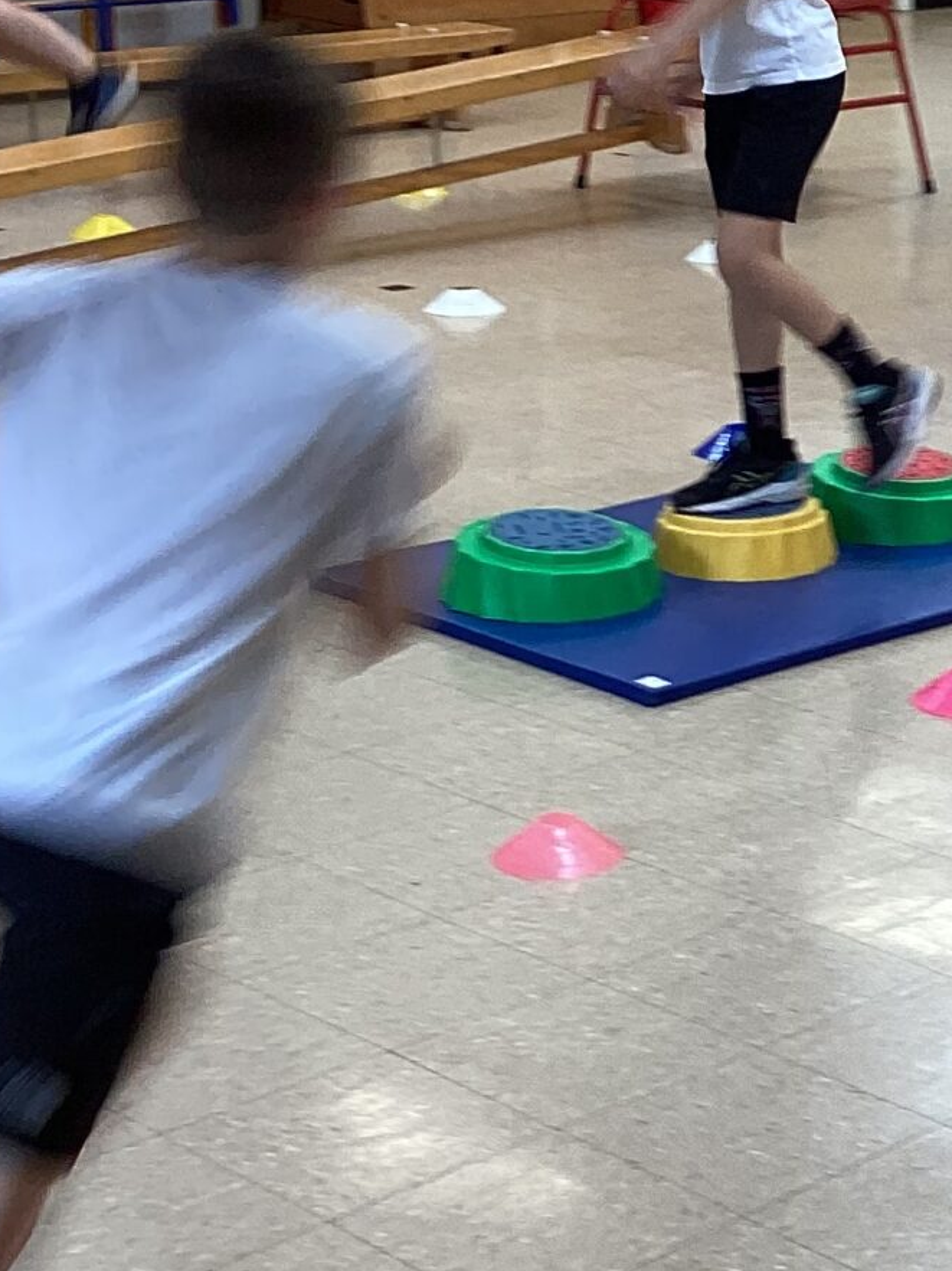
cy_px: 467
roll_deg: -1.3
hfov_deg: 15.8
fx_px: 3302
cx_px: 1159
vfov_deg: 21.7
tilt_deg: -14.9
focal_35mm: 90
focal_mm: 3.3
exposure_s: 1/50
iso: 50
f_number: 2.4
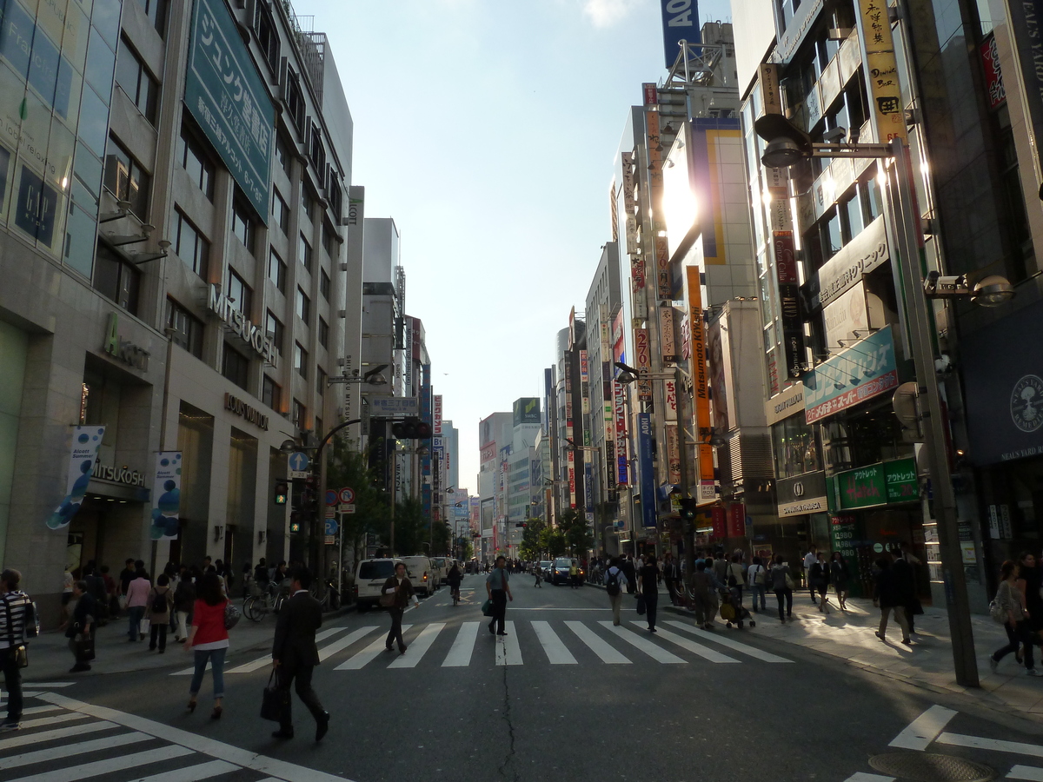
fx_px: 753
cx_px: 522
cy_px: 391
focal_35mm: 25
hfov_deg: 69.4
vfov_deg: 54.9
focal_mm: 4.1
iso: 125
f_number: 5.6
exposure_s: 1/500
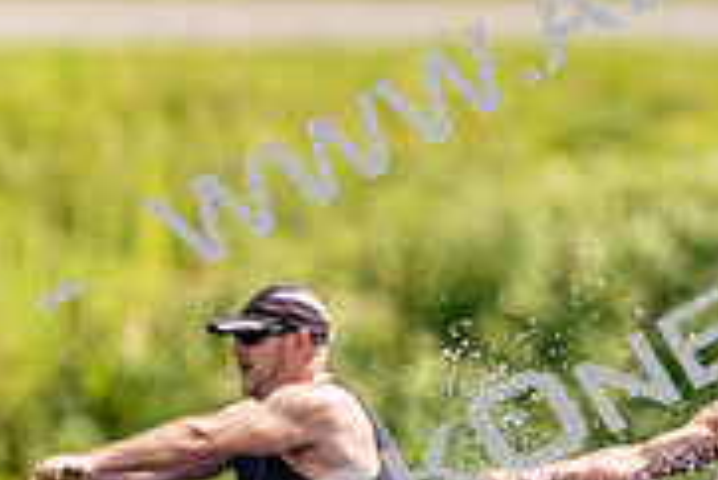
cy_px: 276
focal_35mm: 1923
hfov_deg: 1.1
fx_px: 38383
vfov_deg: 0.7
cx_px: 639
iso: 500
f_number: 4
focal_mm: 600
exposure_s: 1/3200
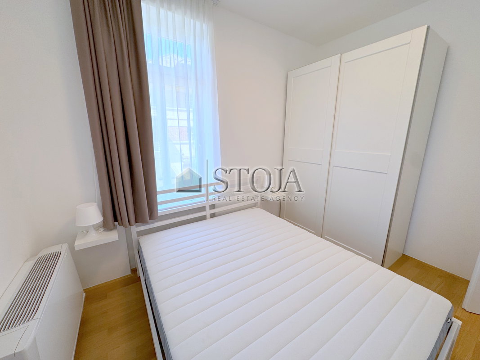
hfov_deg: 102.1
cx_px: 240
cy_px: 180
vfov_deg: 85.7
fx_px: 194
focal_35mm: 14
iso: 40
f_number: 2.2
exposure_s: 1/100
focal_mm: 2.22
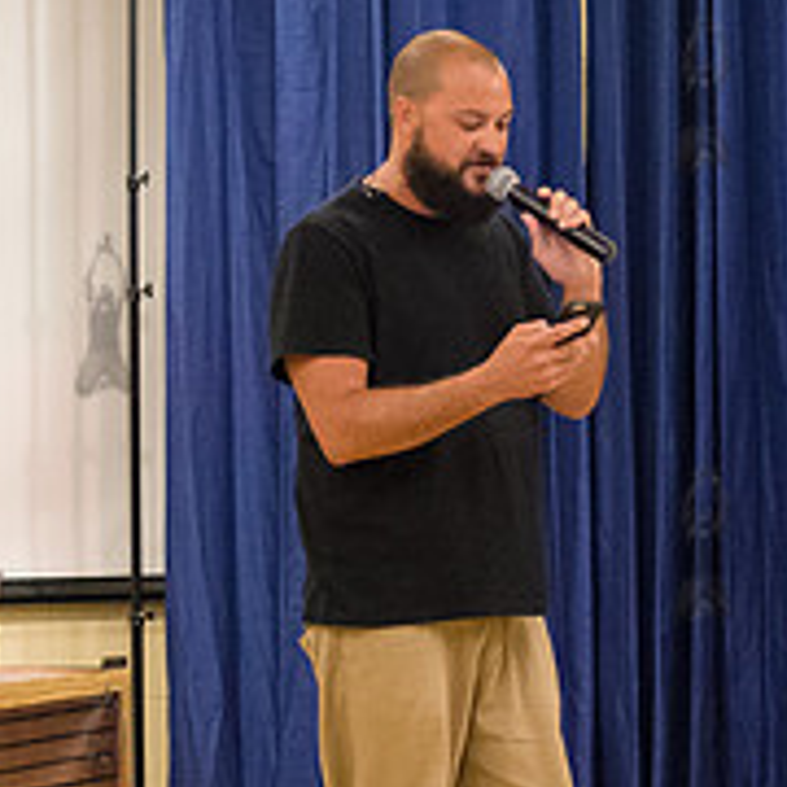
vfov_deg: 12.7
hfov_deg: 12.7
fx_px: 3524
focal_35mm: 137
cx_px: 685
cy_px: 553
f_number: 2.2
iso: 4000
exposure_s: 1/1000
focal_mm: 35
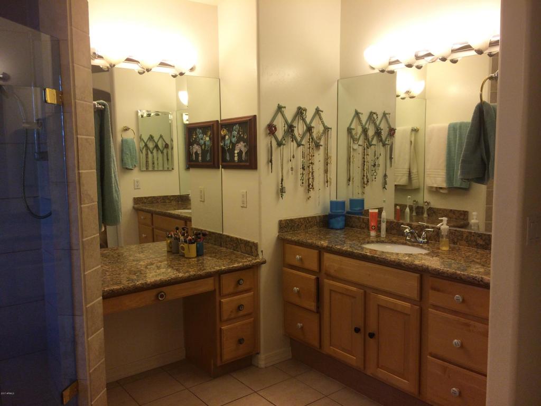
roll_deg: +2.8
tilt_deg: -6.5
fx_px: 453
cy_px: 203
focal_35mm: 29
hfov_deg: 61.7
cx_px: 270
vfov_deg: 48.2
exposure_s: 1/120
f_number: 2.2
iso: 64
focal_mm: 4.15
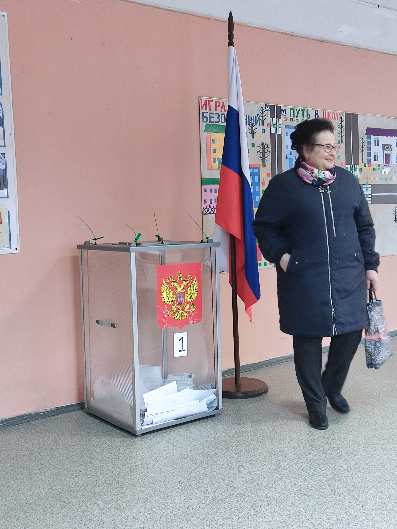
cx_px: 198
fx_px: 642
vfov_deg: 44.8
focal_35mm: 42
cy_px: 264
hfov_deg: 34.3
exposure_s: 1/33
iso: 571
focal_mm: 4.71
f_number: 1.79
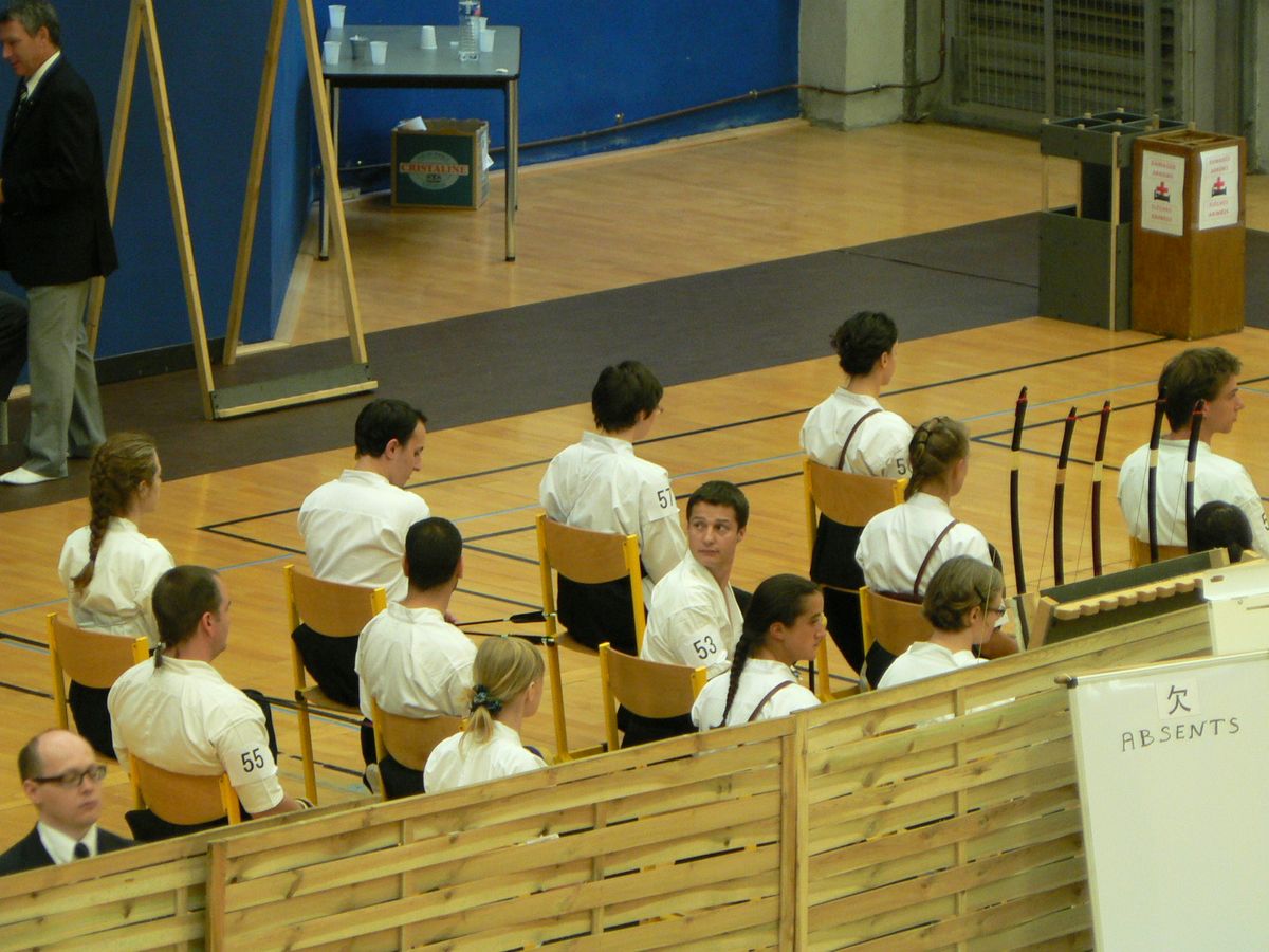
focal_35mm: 252
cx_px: 634
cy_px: 476
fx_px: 9238
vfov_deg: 5.9
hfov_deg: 7.9
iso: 200
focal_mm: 41.9
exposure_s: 1/30
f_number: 3.3
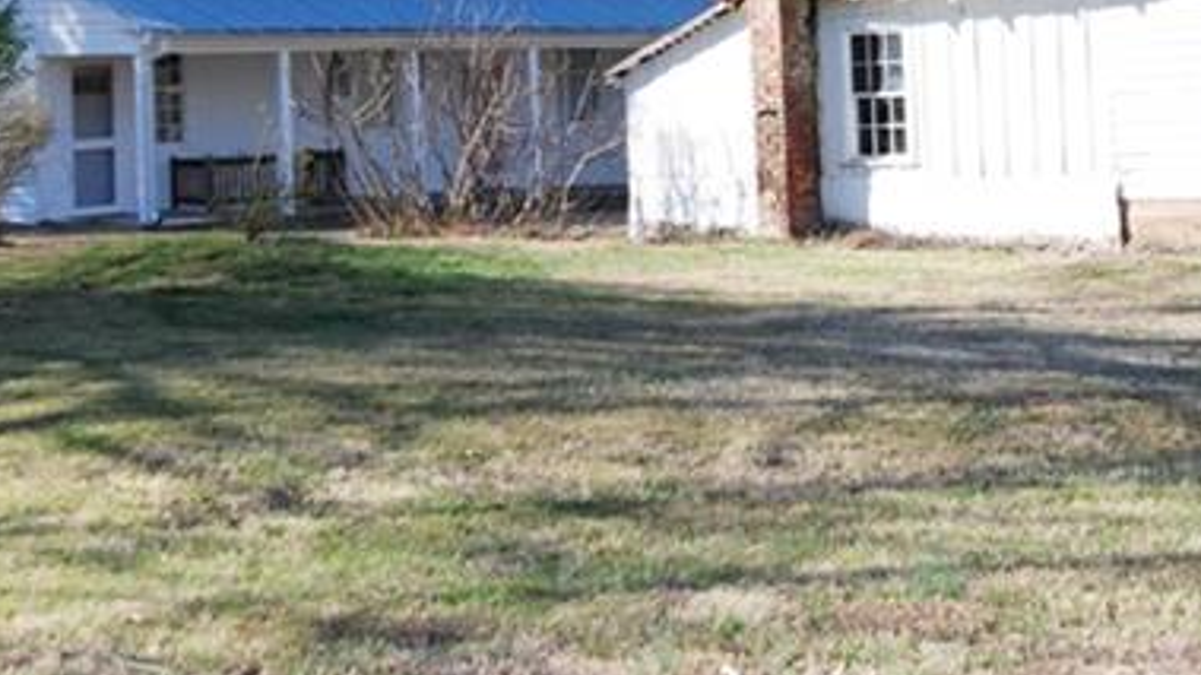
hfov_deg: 25.0
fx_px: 2706
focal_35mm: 85
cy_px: 13
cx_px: 694
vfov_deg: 14.0
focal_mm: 20
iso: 500
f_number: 8
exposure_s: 1/400
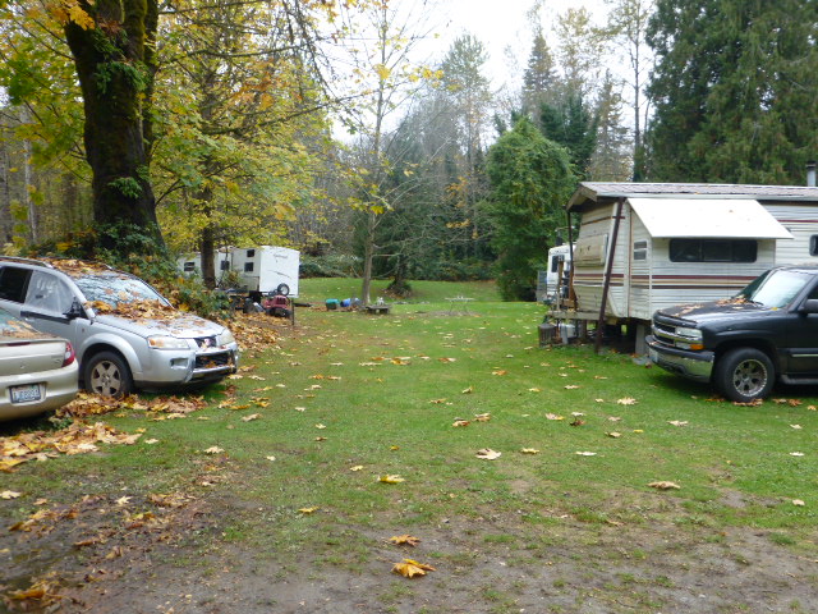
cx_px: 409
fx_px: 709
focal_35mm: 30
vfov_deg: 46.8
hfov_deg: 60.0
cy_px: 307
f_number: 3.6
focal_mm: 5.4
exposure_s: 1/80
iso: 100
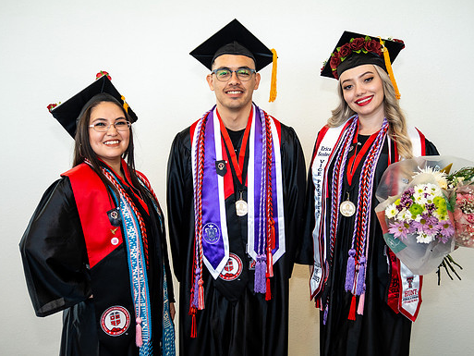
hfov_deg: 37.5
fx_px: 699
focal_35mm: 51
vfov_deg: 28.6
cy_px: 177
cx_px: 244
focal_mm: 39
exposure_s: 1/160
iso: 400
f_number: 2.8
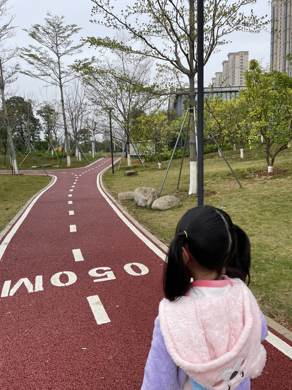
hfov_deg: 53.1
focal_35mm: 26
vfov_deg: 67.3
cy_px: 195
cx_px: 146
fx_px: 292
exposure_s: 1/483
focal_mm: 4.2
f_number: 1.6
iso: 32
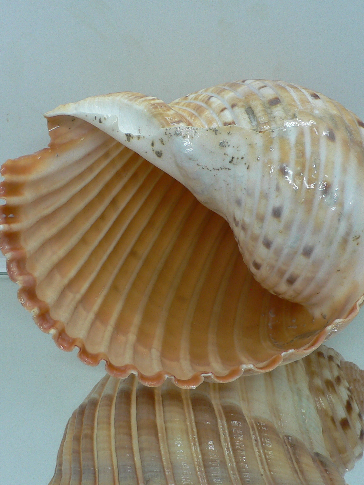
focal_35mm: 47
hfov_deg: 30.8
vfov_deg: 40.4
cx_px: 215
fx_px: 659
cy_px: 242
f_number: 2.8
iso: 100
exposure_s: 1/60
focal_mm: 4.6
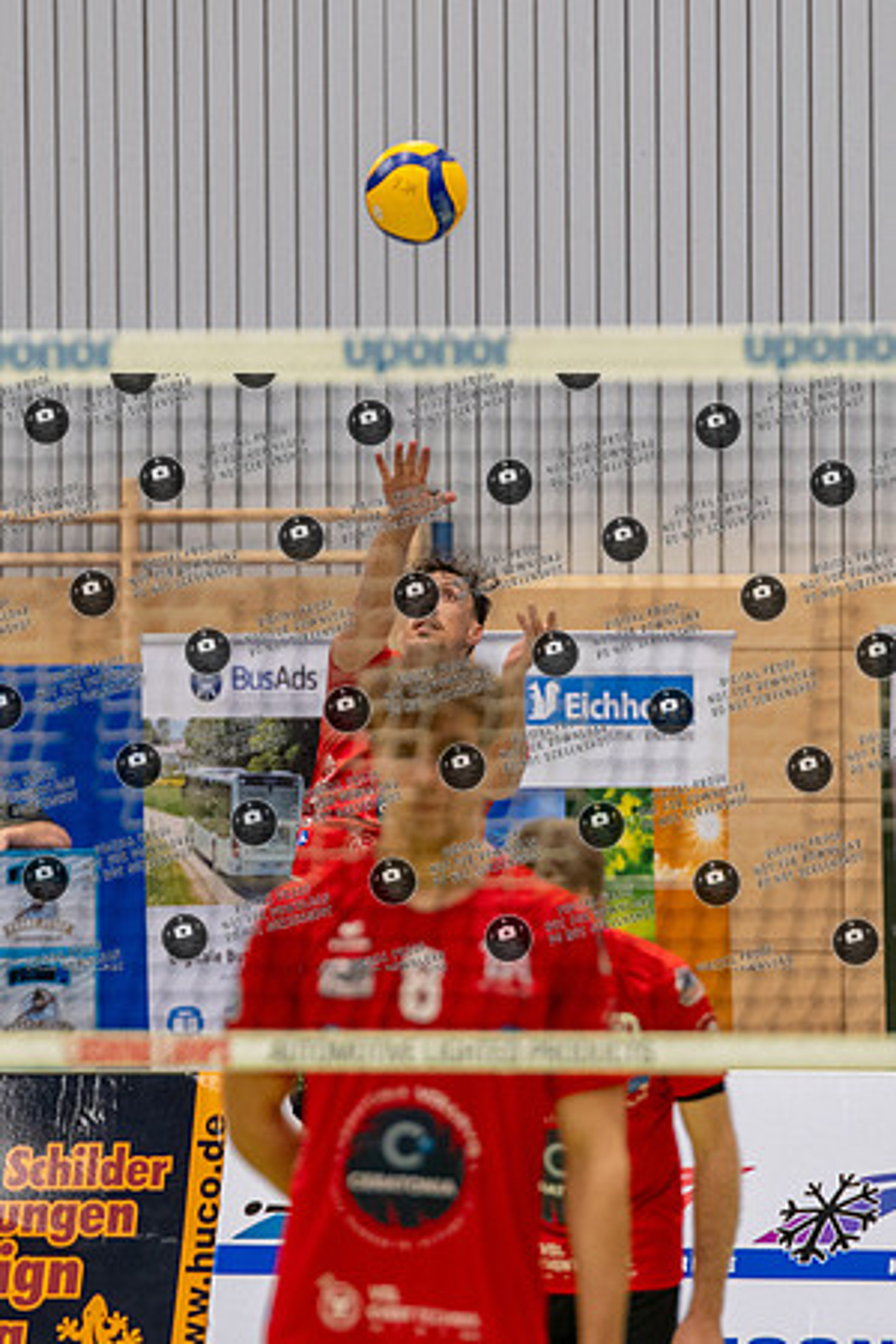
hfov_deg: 3.8
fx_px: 13591
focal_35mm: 364
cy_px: 595
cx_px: 439
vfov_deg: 5.7
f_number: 3.5
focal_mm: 200
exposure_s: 1/1250
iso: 2000
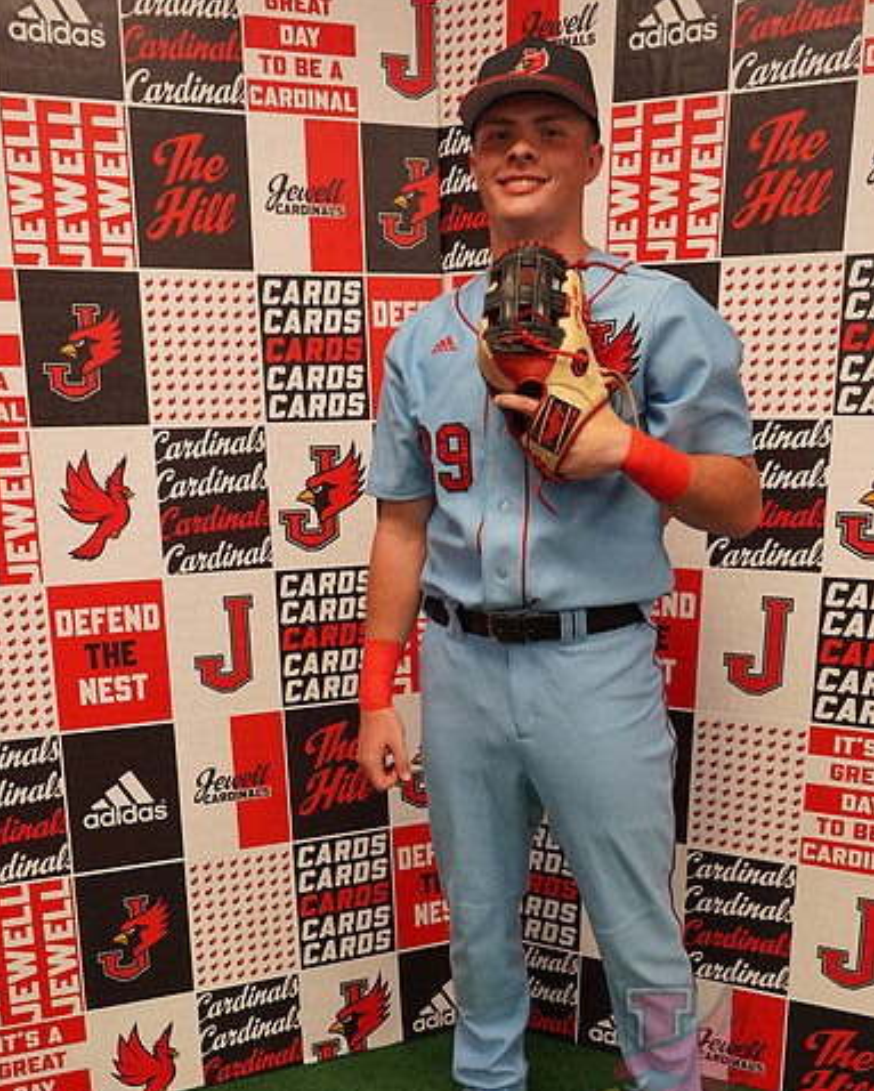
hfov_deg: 44.6
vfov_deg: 53.8
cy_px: 655
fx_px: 1066
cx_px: 435
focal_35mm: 33
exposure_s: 1/160
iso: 1250
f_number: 4
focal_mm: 29
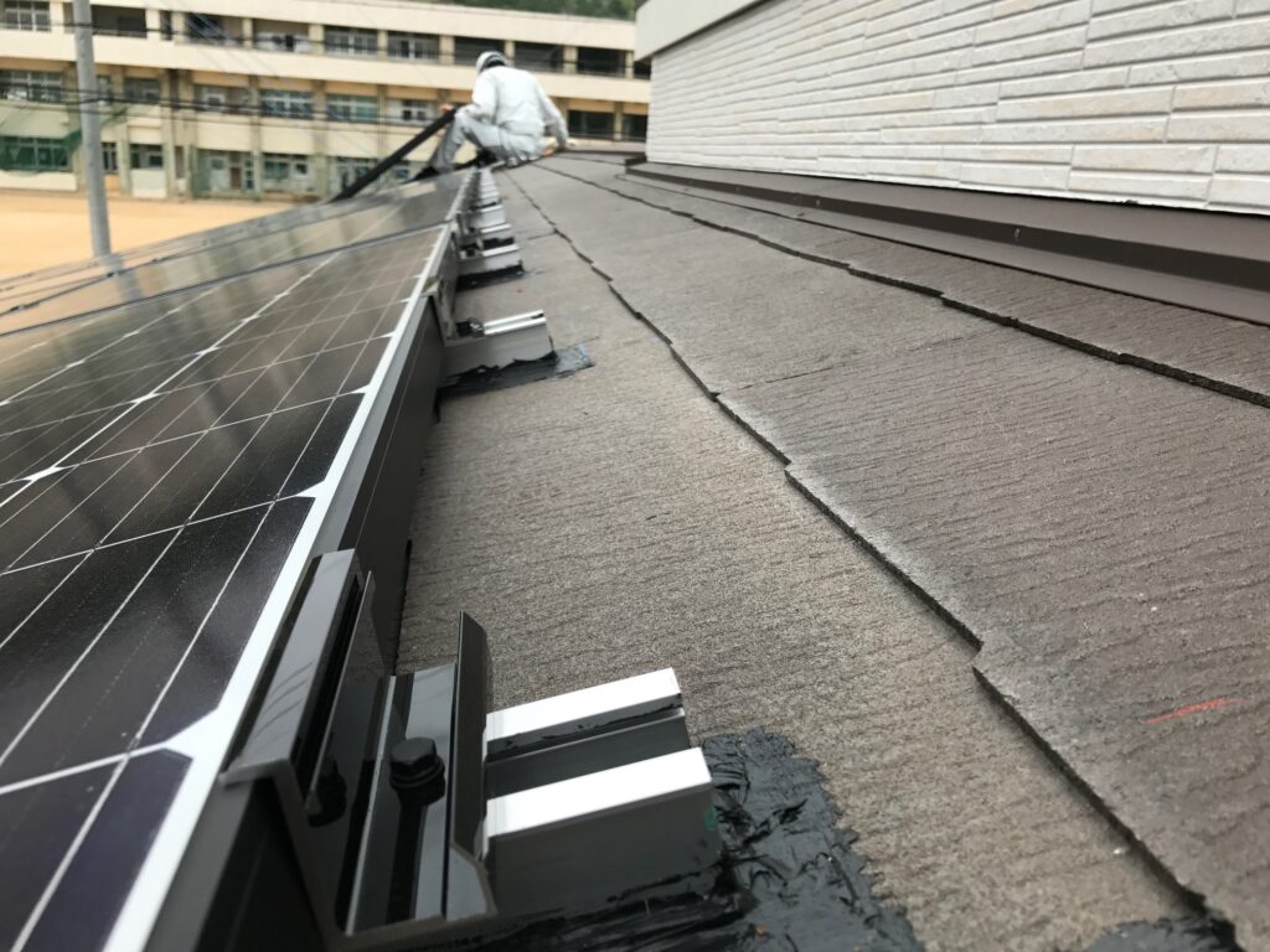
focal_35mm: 28
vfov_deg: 49.7
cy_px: 476
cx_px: 635
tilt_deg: -15.6
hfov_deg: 63.4
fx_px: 1027
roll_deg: -3.6
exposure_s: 1/1350
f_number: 1.8
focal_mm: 3.99
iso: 20
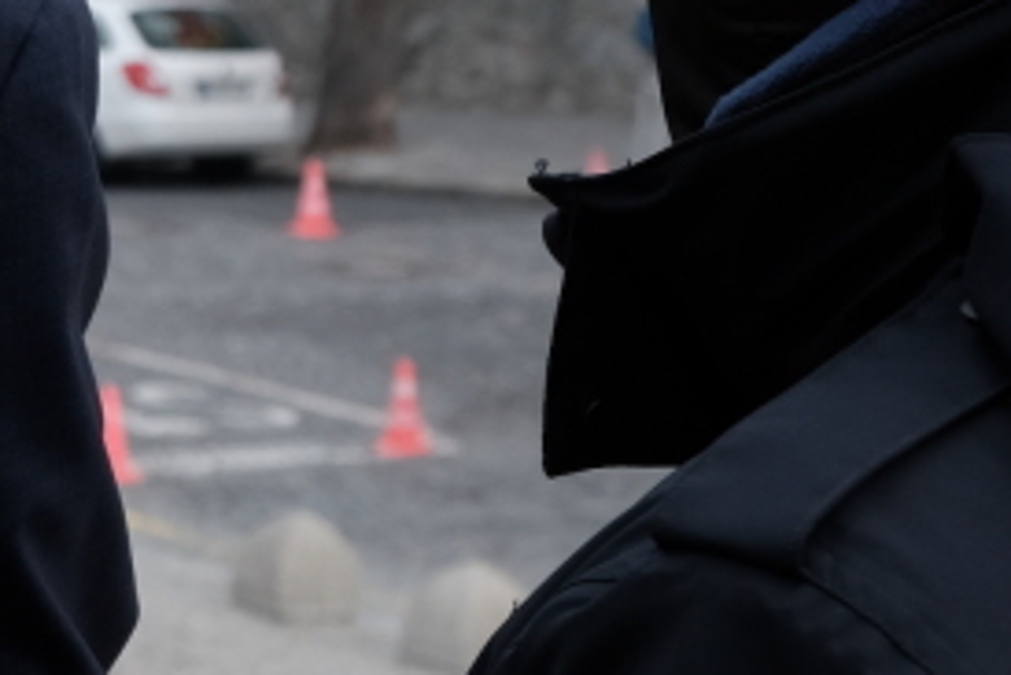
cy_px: -30
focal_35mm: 197
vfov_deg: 7.0
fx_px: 5535
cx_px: -1022
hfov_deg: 9.7
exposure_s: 1/250
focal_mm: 30.2
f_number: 5.6
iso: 200
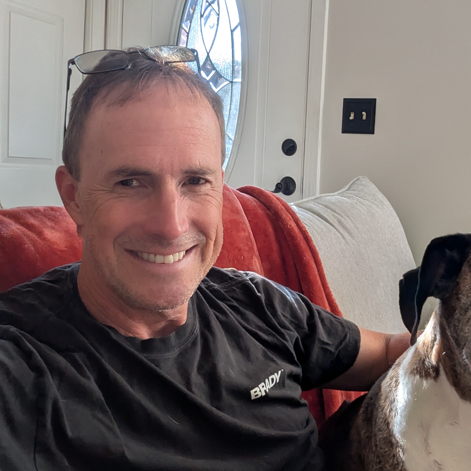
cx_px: 346
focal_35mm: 39
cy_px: 213
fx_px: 600
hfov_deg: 41.7
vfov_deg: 42.8
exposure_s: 1/120
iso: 52
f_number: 2.2
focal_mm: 2.74
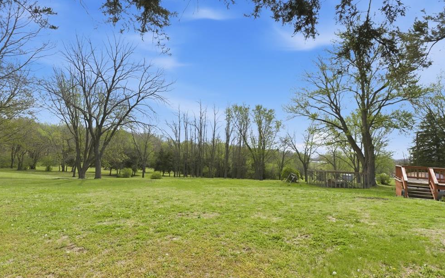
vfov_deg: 71.3
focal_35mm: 16
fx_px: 194
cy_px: 140
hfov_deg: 97.8
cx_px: 214
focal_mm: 10
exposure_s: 1/400
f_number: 9
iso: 320
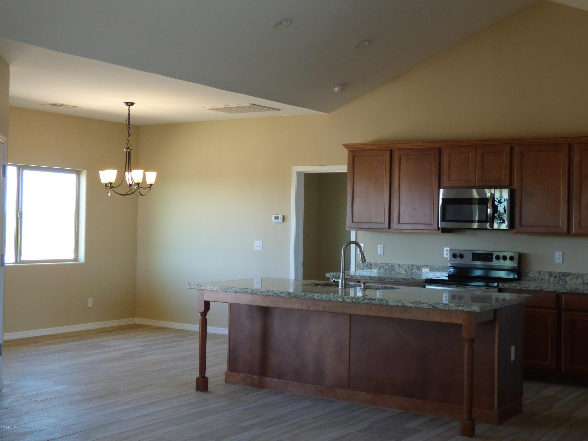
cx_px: 294
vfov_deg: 30.3
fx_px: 815
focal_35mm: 48
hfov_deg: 39.7
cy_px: 220
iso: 250
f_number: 3.8
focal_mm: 8.24
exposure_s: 1/60
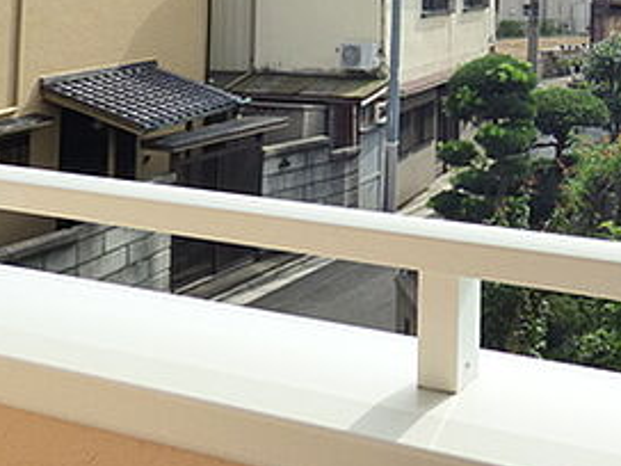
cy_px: -66
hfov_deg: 36.6
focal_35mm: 47
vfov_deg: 27.8
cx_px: 610
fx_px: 843
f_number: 4
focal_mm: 3.58
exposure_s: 1/800
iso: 200
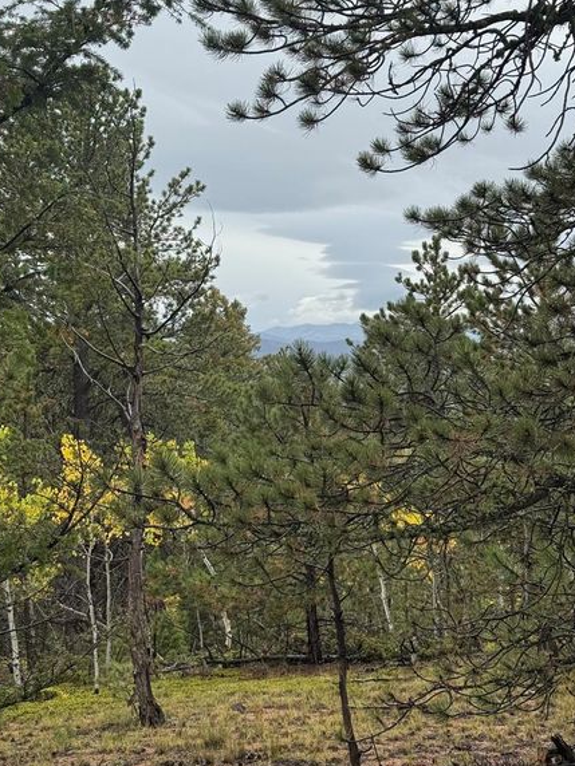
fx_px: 1240
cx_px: 275
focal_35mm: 56
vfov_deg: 34.3
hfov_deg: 26.1
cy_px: 329
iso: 64
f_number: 1.78
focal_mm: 6.76
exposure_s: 1/2513
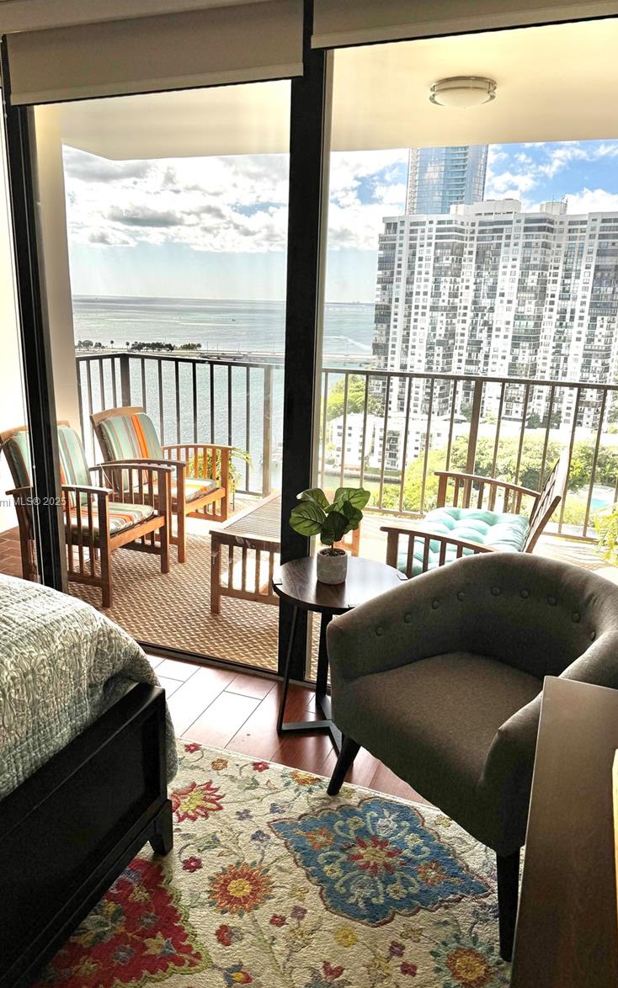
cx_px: 291
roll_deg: -0.9
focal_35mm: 26
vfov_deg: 70.4
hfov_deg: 47.6
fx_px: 700
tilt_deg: -16.6
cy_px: 502
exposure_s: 1/3413
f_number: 1.78
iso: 80
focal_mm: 6.76
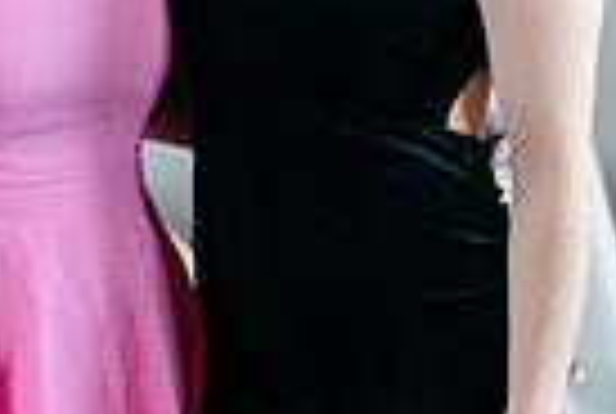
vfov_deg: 6.5
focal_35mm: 211
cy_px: -2
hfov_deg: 9.7
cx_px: 144
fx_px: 3618
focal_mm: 50
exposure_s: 1/320
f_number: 1.2
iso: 500
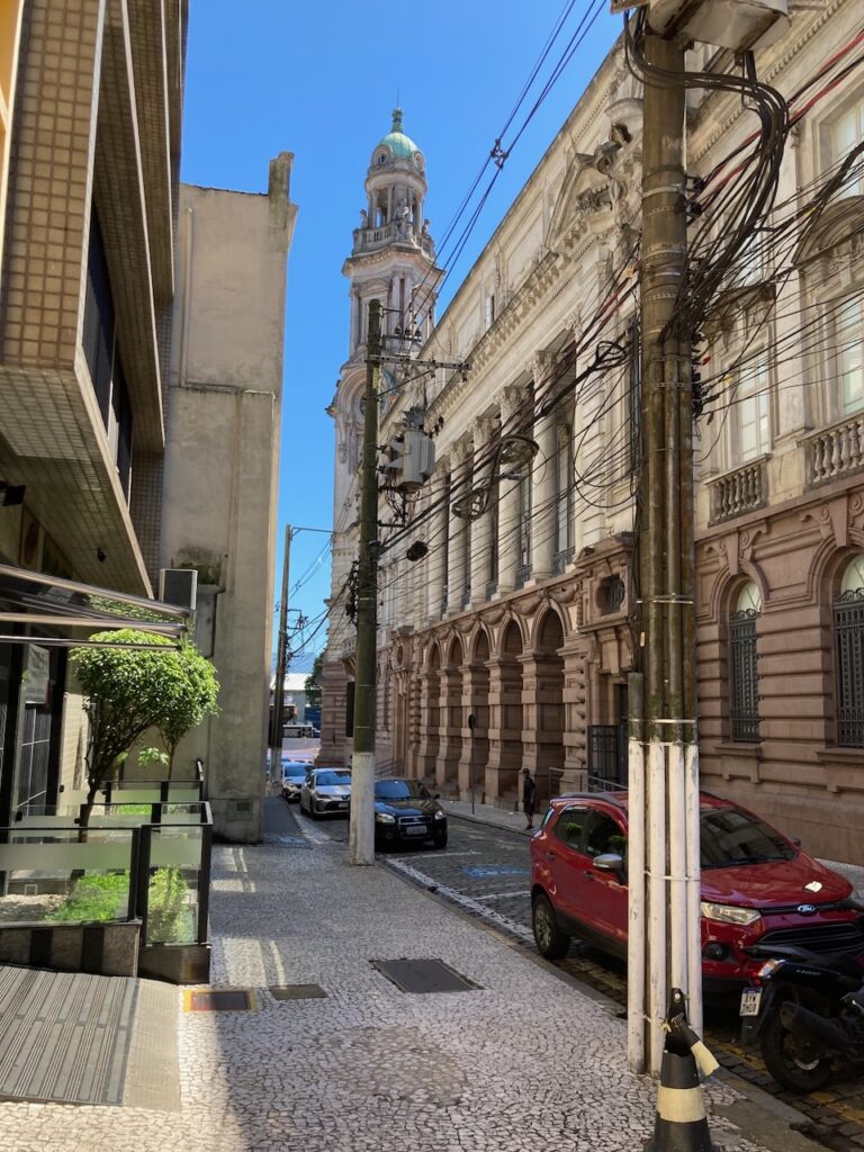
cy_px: 576
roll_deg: -1.6
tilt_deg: +11.6
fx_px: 932
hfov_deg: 49.7
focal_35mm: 28
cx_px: 432
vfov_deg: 63.4
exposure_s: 1/600
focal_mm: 3.99
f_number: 1.8
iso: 20
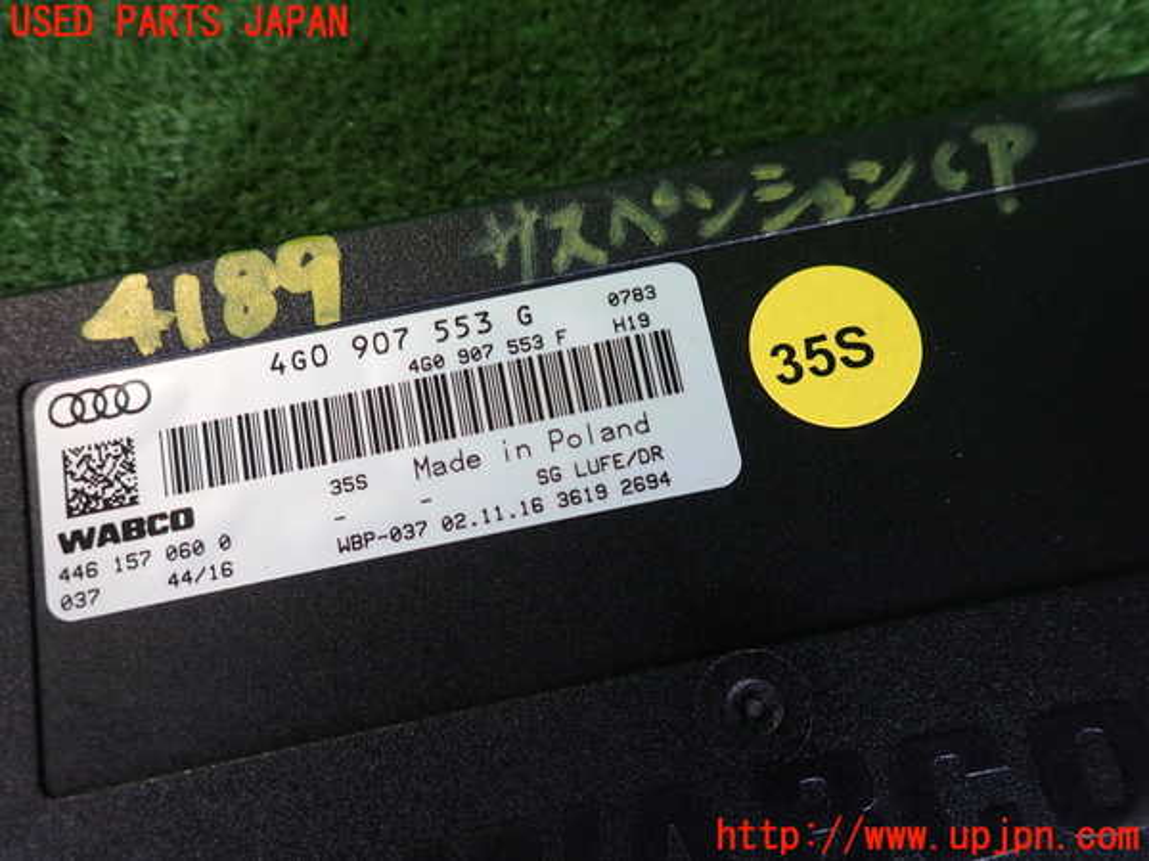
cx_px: 574
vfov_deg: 54.9
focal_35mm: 25
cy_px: 430
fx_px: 830
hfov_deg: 69.4
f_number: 2
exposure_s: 1/50
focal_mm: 4.5
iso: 200
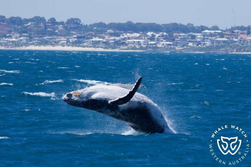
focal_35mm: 600
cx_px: 126
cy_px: 84
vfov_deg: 2.3
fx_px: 4180
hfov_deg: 3.4
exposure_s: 1/3200
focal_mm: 600
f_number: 8
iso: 1250
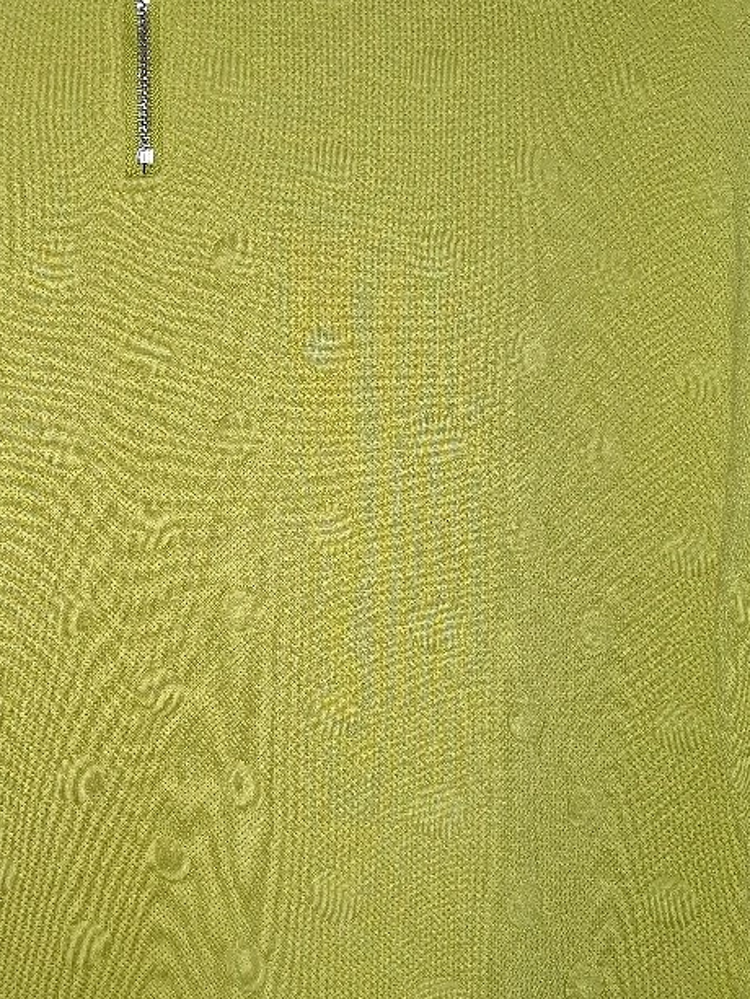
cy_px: 511
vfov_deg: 38.2
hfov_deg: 28.1
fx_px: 1444
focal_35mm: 50
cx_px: 80
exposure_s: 1/33
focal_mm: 5.54
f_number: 1.8
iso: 50
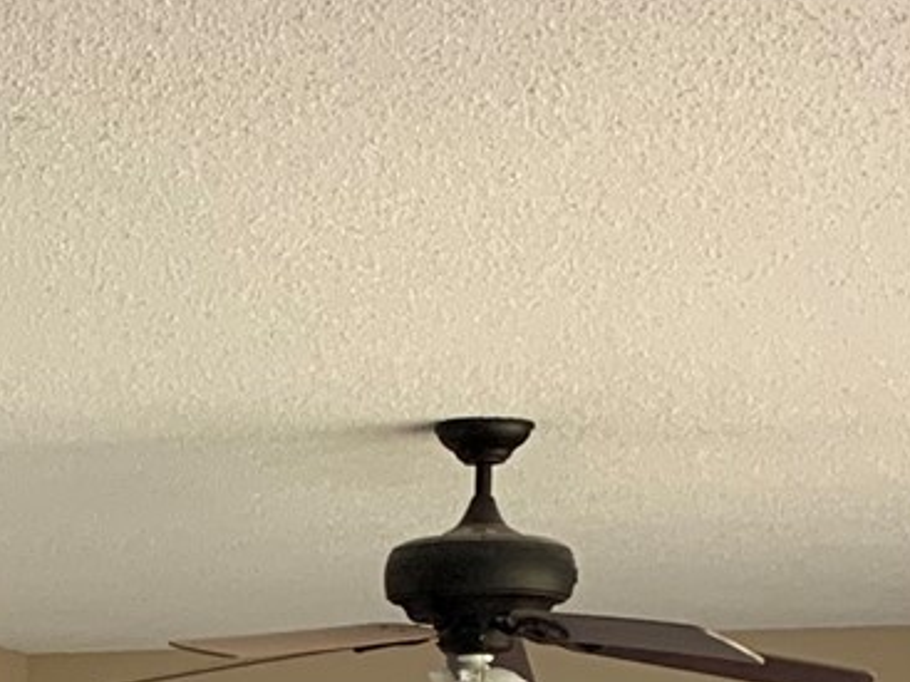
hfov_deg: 13.2
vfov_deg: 9.0
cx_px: -228
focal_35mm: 145
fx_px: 3811
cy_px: 1763
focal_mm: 4.25
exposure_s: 1/106
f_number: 1.8
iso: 100
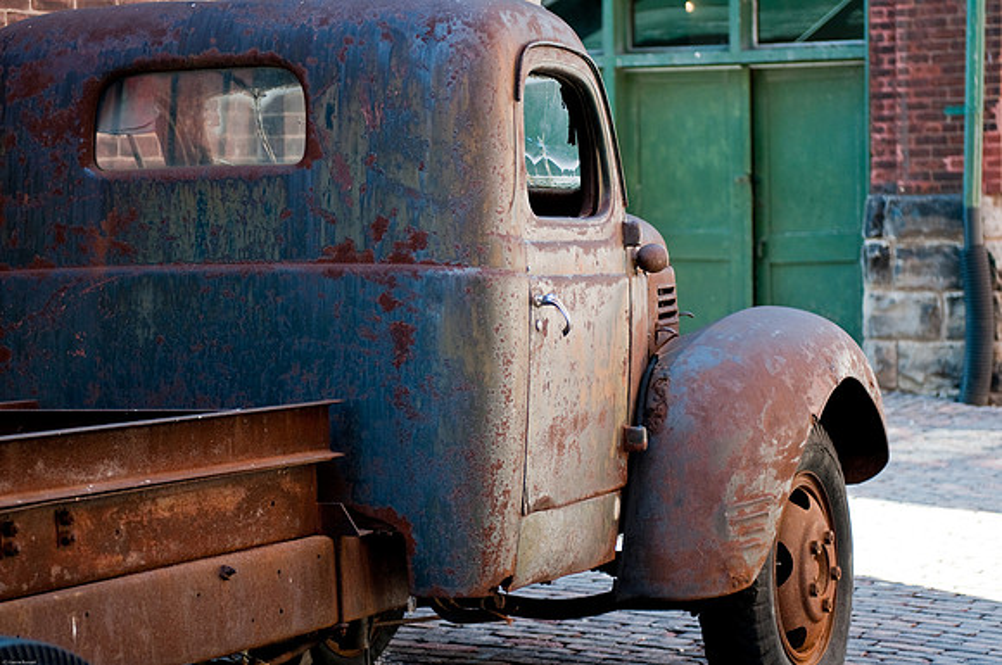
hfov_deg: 21.9
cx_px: 501
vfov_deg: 14.7
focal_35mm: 93
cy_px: 332
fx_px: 2585
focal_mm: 62
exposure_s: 1/250
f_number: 2.8
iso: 200
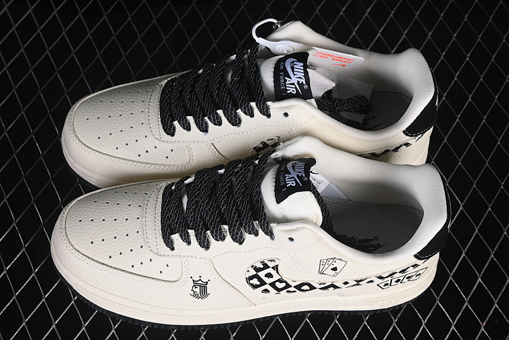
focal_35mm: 75
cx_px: 254
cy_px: 170
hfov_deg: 27.0
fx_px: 1060
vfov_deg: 18.2
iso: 160
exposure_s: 1/80
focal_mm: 50
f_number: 7.1
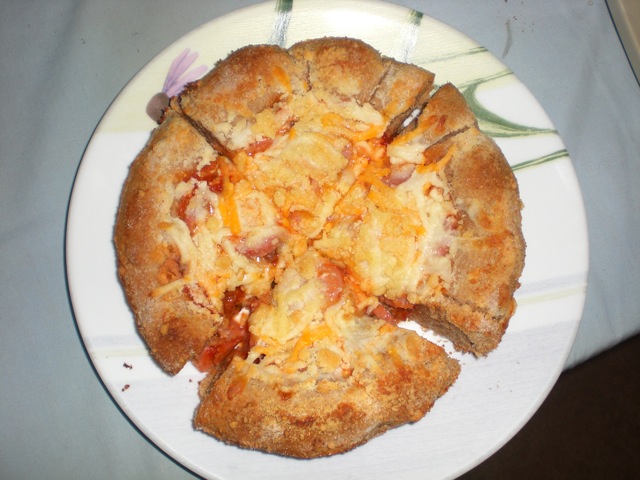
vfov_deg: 37.7
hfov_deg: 49.0
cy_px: 240
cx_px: 320
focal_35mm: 38
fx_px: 703
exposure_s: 1/60
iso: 50
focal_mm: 6.3
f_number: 3.1
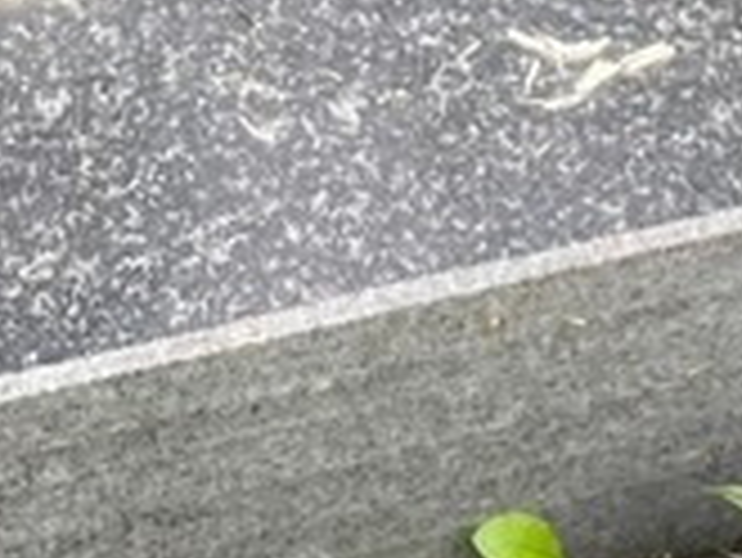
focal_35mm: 126
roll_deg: -0.4
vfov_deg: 10.7
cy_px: -598
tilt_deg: -40.9
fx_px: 2703
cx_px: 337
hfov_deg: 15.6
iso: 80
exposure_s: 1/121
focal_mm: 4.2
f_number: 1.6
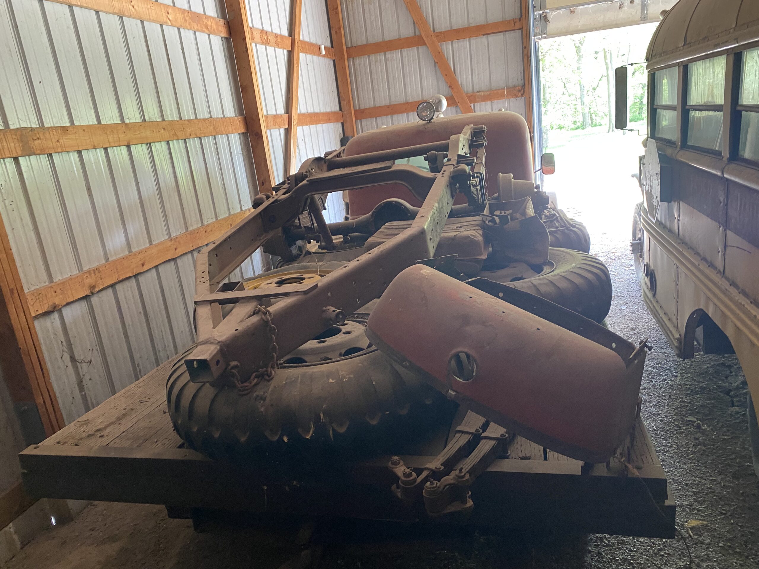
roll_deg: +6.9
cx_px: 380
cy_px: 284
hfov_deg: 67.3
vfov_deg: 53.1
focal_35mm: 26
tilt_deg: -14.7
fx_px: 570
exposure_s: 1/60
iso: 250
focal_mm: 4.25
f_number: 1.8
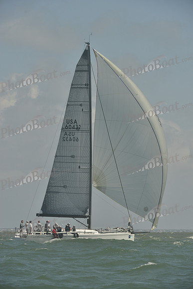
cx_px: 96
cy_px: 144
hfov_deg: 6.9
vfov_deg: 10.3
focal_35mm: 200
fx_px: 1607
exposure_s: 1/1250
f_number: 9
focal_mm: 200
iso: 280
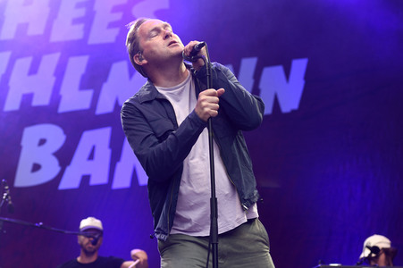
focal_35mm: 70
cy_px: 134
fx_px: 783
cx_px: 202
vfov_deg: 19.4
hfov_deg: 28.9
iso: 800
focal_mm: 70
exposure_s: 1/500
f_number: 3.5
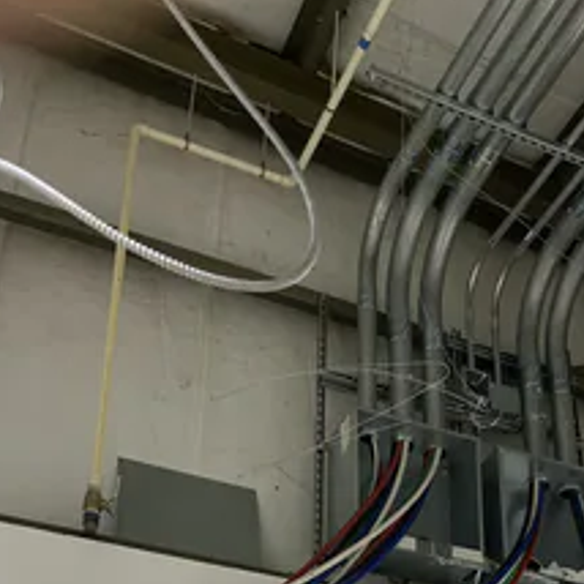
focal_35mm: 60
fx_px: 1145
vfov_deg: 26.2
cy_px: 658
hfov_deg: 28.3
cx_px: 422
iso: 40
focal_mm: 3
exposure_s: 1/60
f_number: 1.8
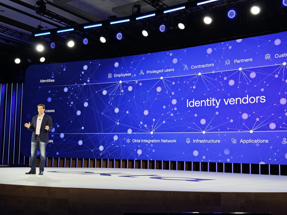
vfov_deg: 31.5
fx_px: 381
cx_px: 144
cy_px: 108
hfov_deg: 41.2
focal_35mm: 46
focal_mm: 8.72
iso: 100
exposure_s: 1/75.6
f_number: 1.63
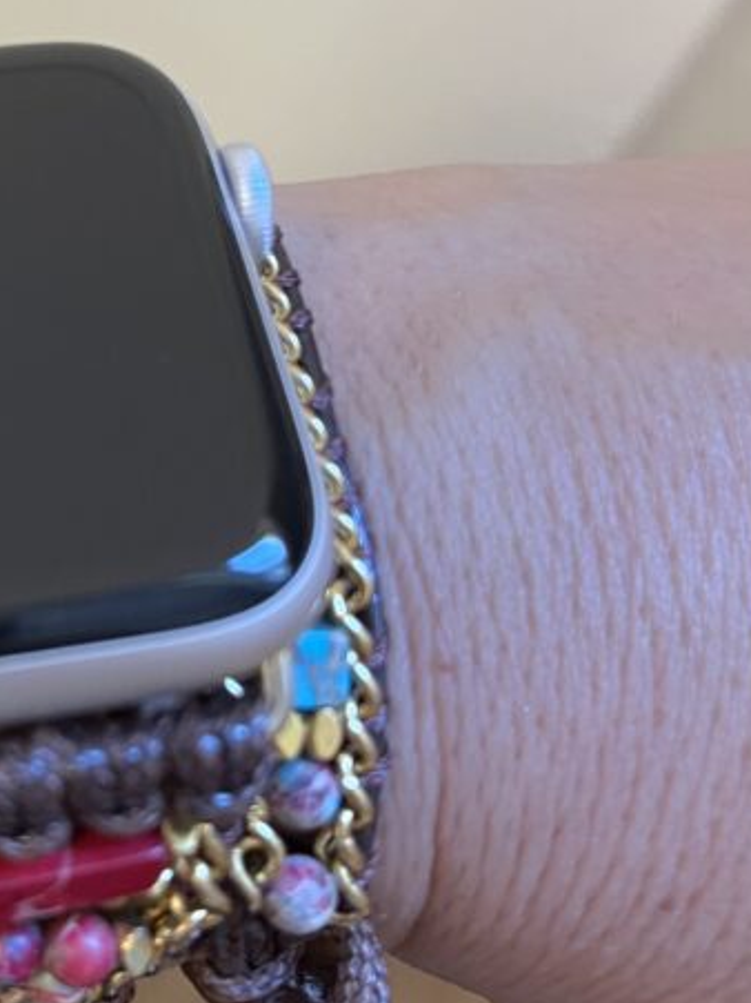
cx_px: 31
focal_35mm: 59
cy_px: 380
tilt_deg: -65.7
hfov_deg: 23.9
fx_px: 1707
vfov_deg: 32.6
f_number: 1.6
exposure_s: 1/50
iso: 250
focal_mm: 5.1
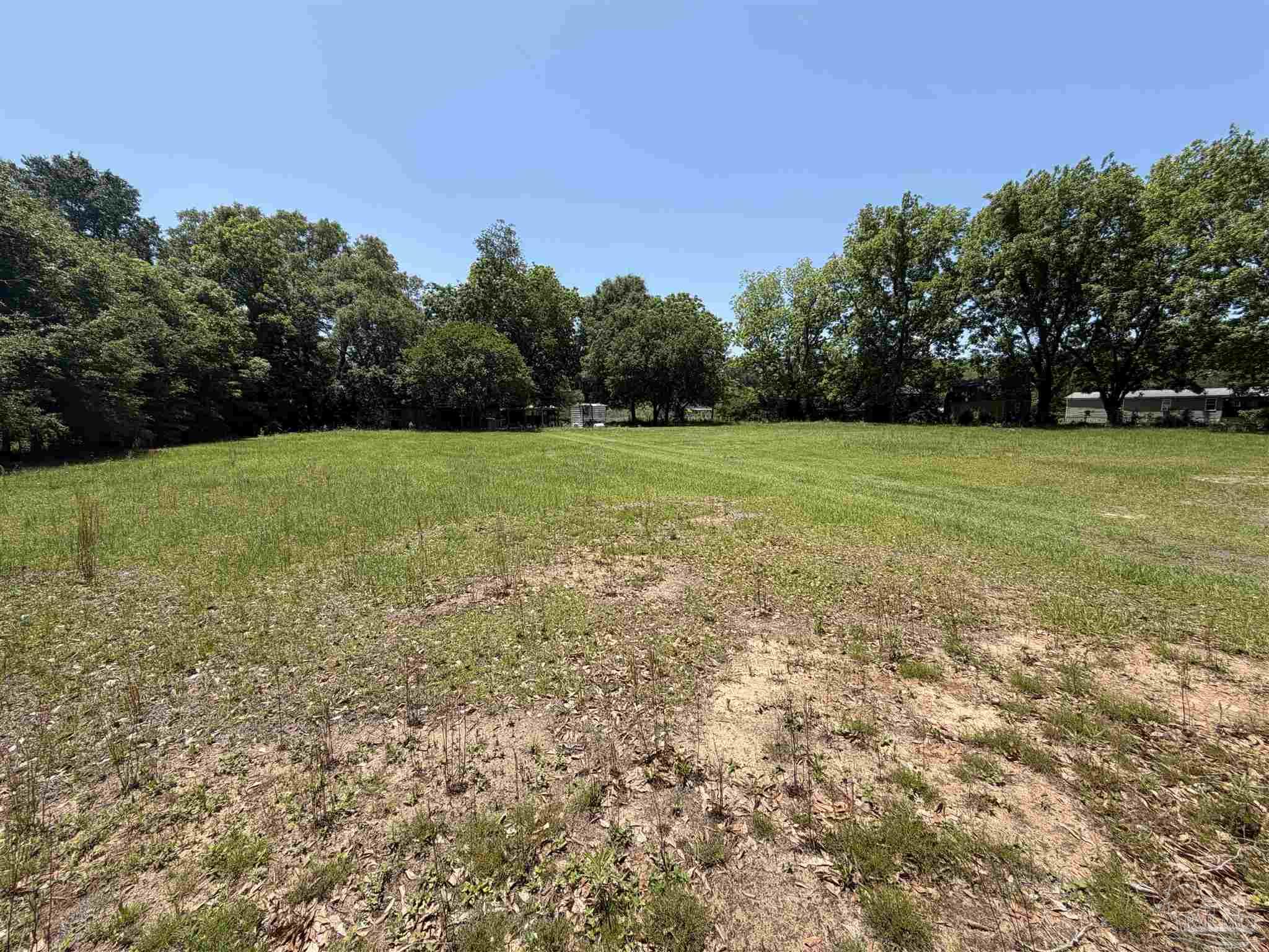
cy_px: 476
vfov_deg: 85.7
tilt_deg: -7.6
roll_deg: +0.1
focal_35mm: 14
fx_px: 513
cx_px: 634
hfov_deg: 102.1
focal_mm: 2.22
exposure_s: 1/770
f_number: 2.2
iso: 25
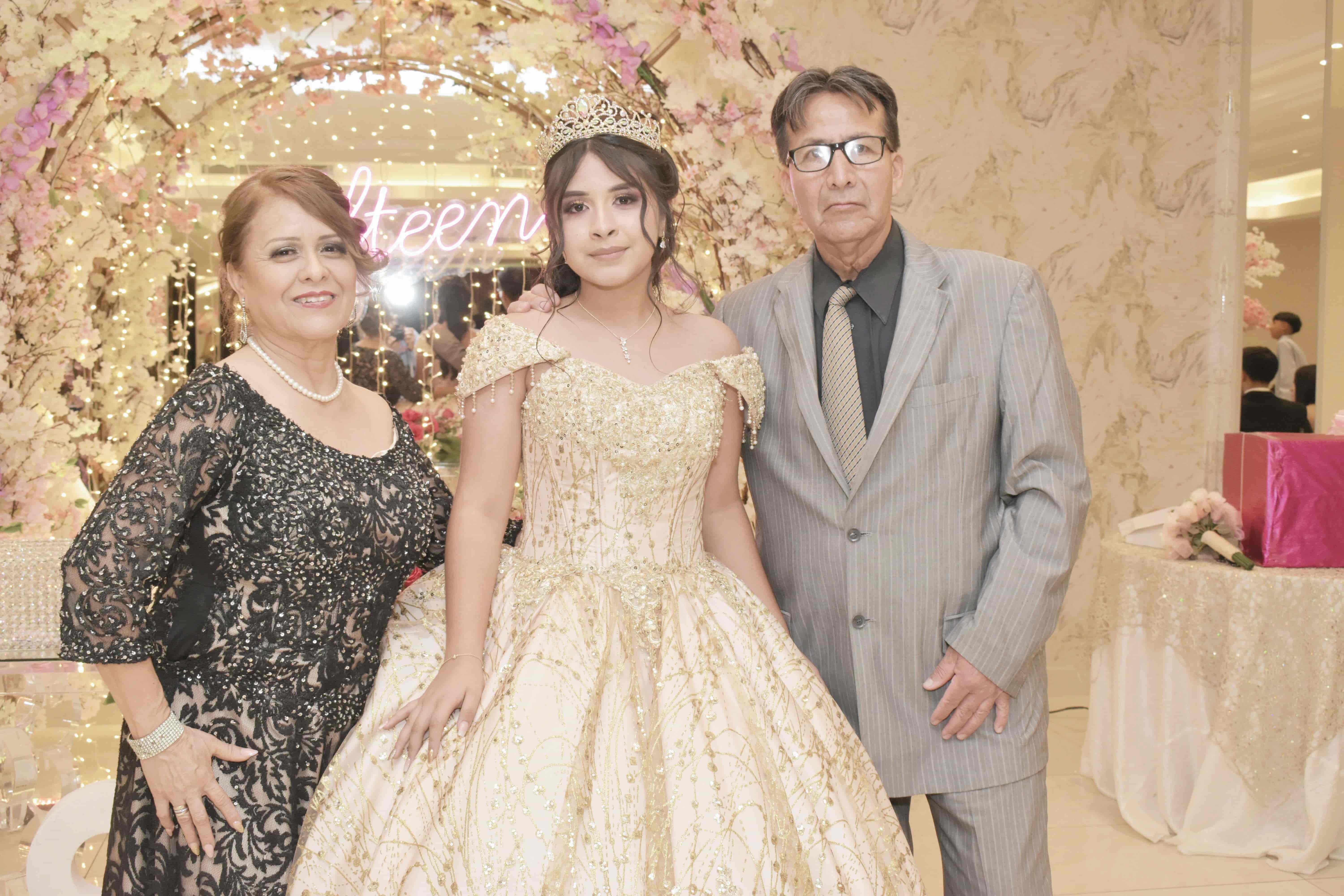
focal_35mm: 42
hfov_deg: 46.4
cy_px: 448
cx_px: 672
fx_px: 1568
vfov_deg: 31.9
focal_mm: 28
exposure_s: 1/80
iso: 800
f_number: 6.3
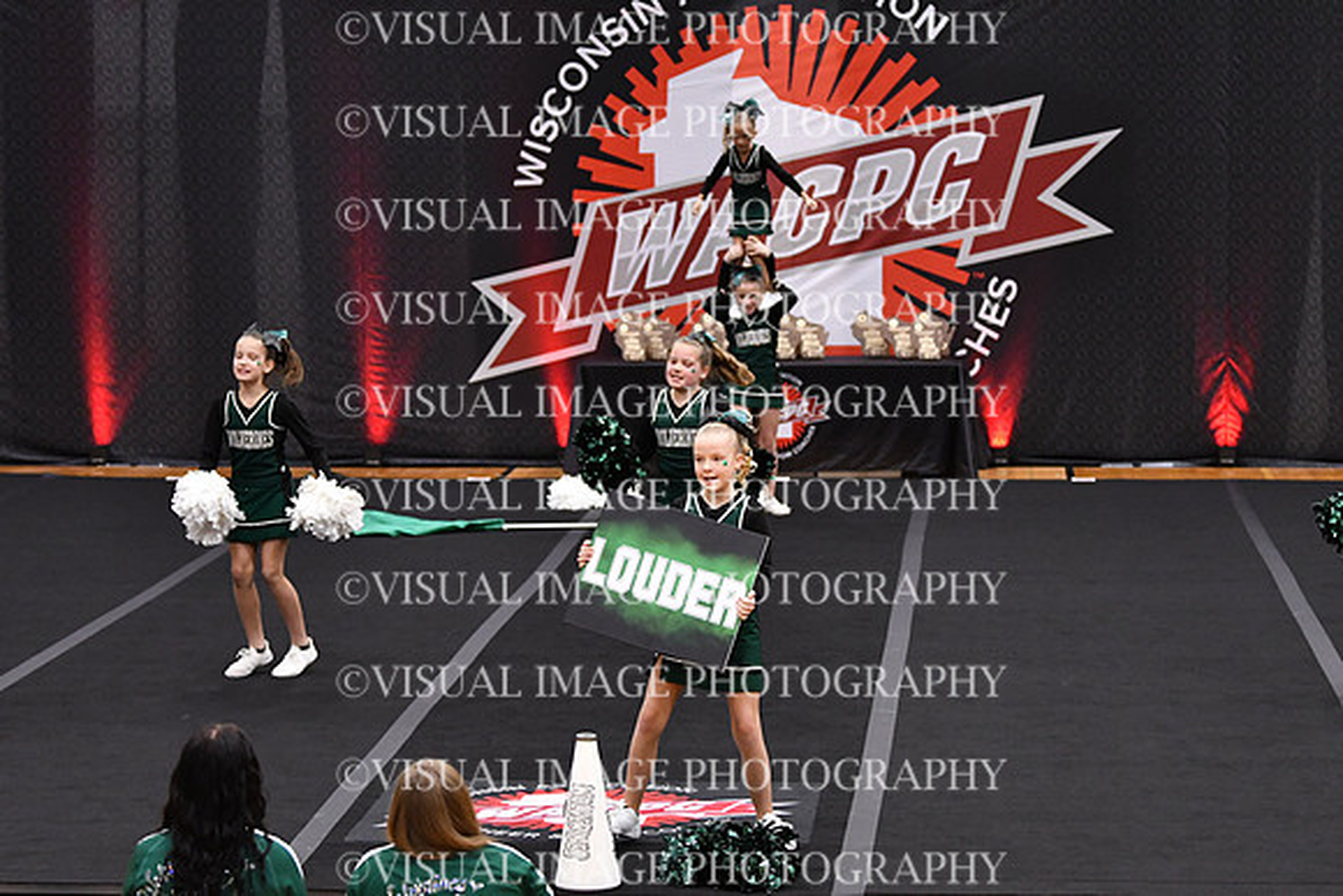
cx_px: 672
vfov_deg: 13.0
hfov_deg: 19.5
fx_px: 3918
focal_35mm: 105
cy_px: 448
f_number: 2.8
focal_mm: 70
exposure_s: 1/800
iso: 4000
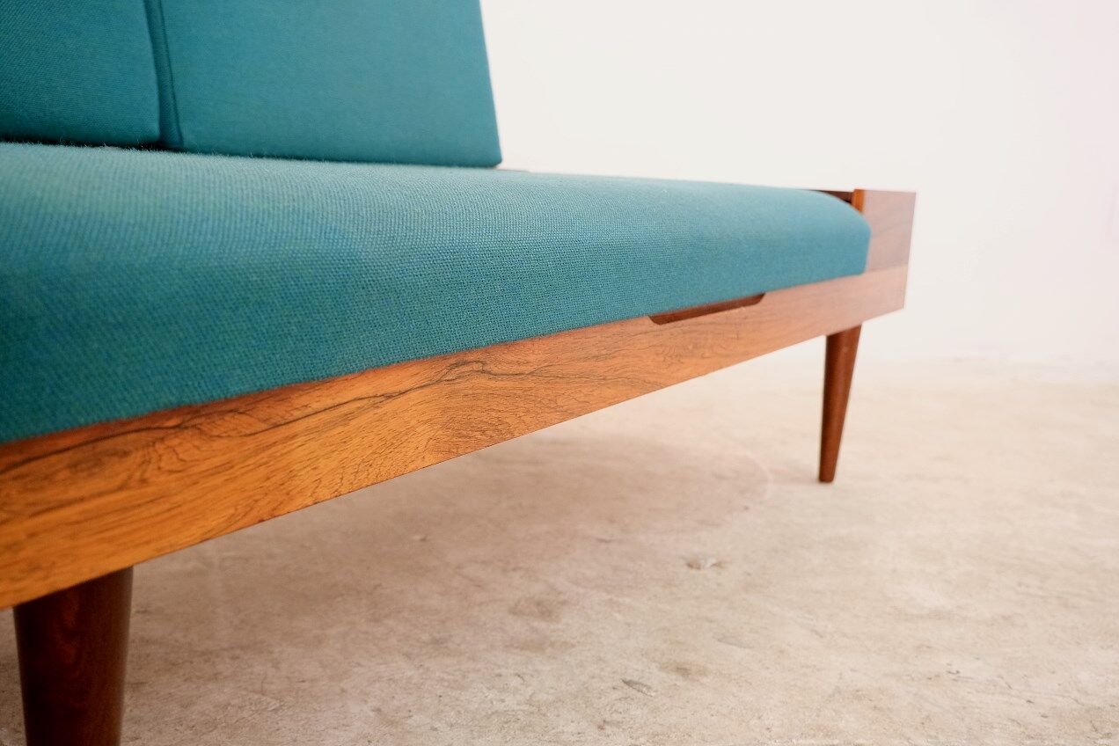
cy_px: 373
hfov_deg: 54.4
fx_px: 1088
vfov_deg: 37.9
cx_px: 560
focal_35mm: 35
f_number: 4
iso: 2000
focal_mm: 23.5
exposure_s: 1/34
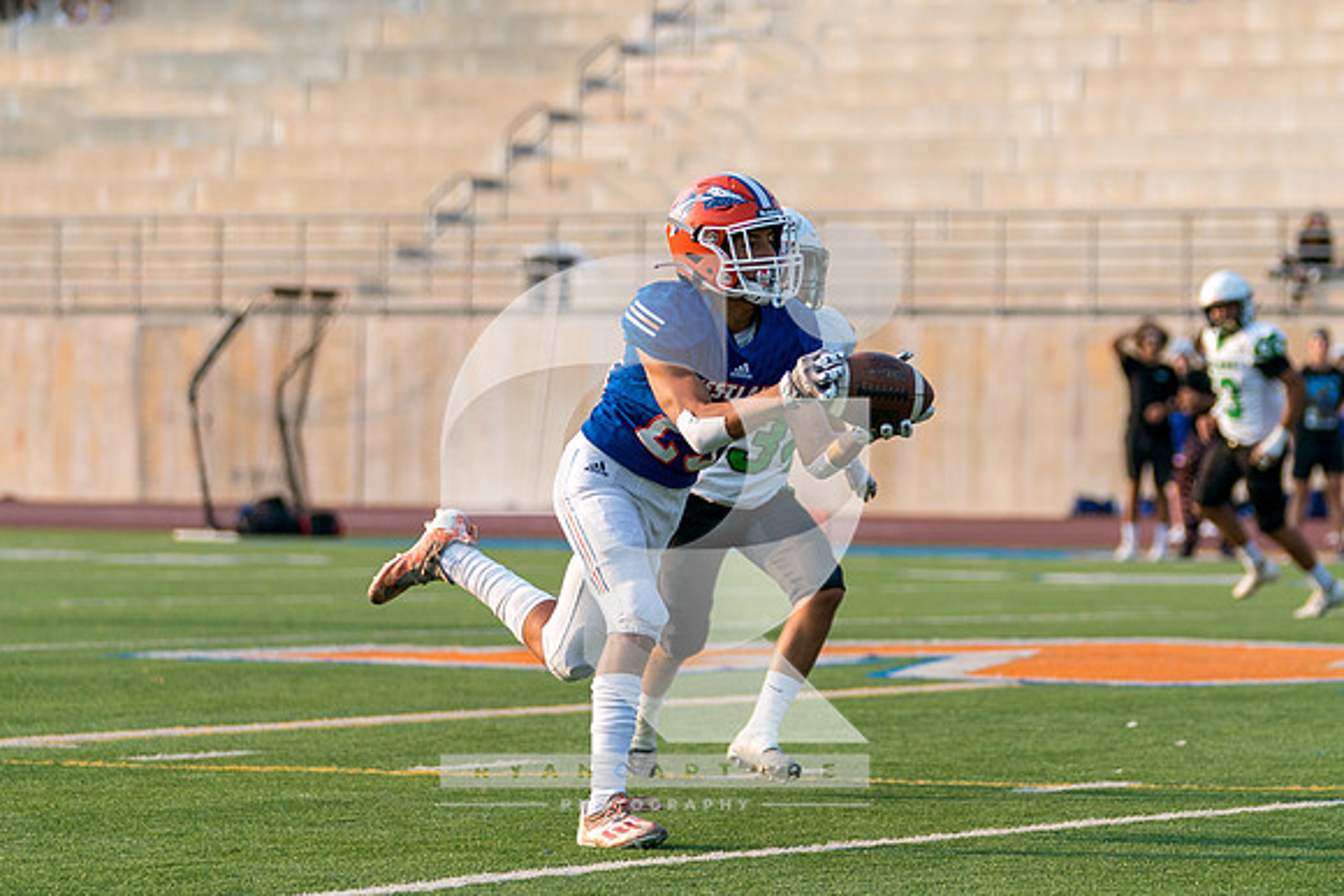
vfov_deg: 6.7
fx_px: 7659
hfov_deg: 10.0
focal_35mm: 205
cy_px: 357
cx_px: 808
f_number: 2.8
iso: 250
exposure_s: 1/2000
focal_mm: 114
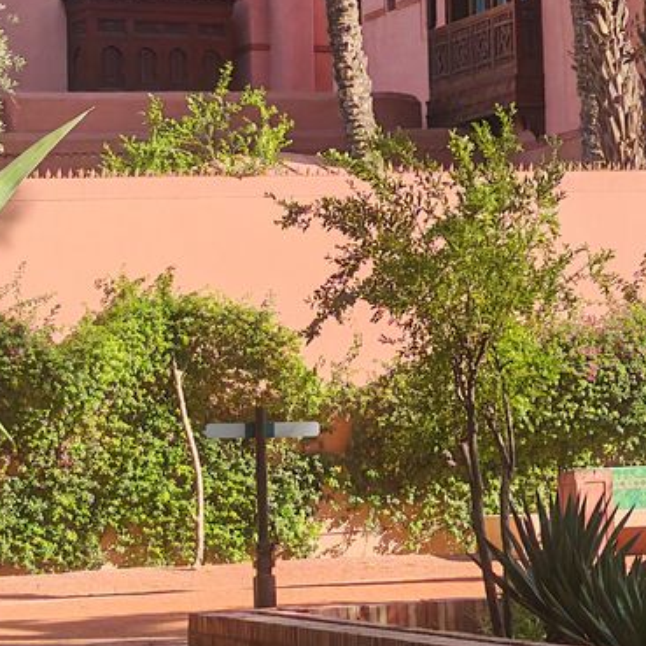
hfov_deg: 10.8
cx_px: 583
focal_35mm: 161
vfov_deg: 10.7
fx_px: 3399
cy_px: -128
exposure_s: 1/1600
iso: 50
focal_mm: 6.83
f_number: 2
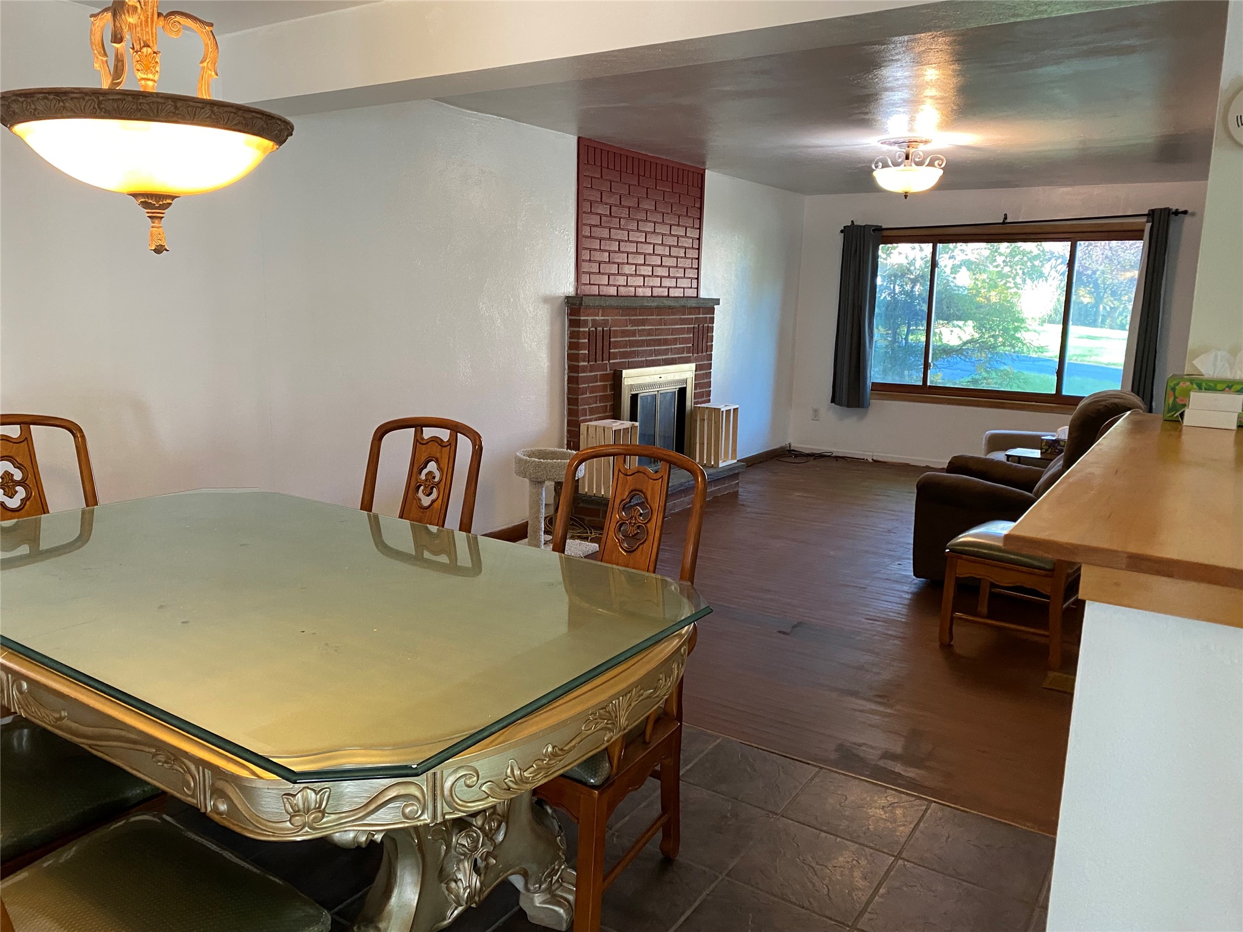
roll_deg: +0.1
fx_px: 934
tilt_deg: -12.3
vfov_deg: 53.1
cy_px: 466
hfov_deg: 67.3
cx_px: 622
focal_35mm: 26
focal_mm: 4.25
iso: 250
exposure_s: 1/60
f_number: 1.8
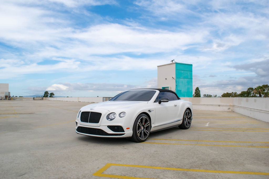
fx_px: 224
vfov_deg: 43.6
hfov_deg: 61.9
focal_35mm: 30
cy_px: 90
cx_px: 134
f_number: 7.1
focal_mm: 20
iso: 400
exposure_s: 1/2000
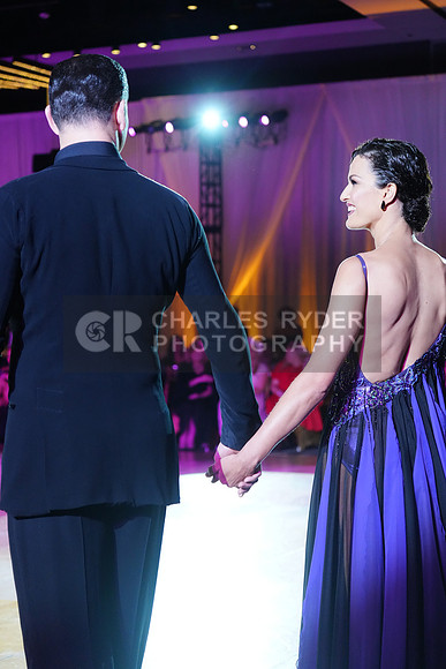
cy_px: 334
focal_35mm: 70
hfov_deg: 19.5
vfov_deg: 28.8
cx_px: 223
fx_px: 1300
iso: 3200
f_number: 4
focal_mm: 70
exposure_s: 1/400
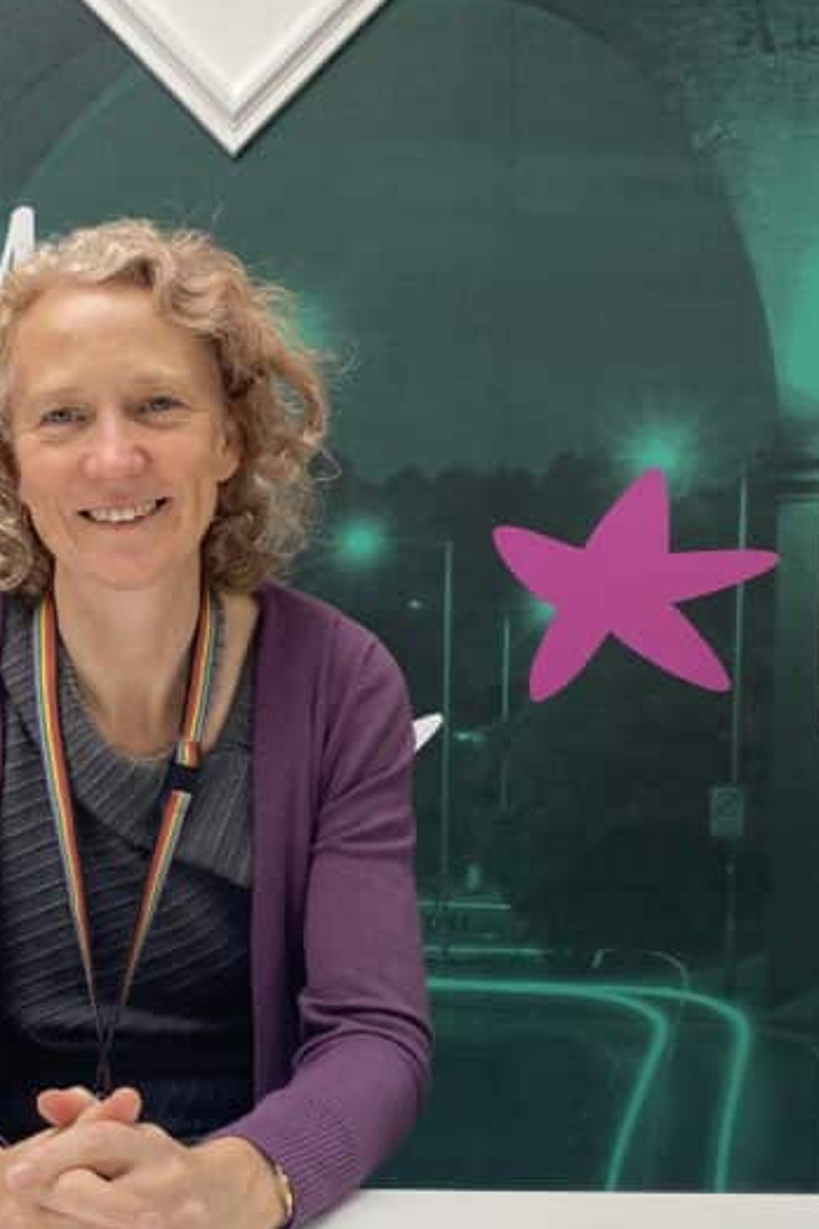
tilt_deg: +0.6
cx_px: 153
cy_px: 666
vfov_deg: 37.5
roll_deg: -0.6
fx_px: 1808
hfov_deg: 25.1
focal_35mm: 53
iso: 50
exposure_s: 1/100
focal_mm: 4.25
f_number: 1.8
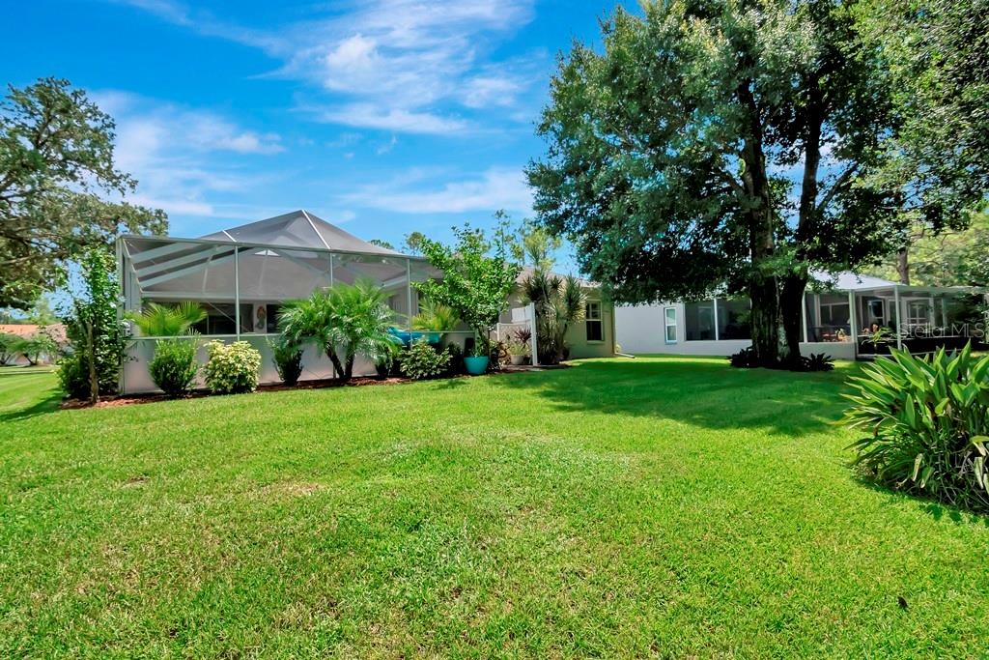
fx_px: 453
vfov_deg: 72.1
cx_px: 494
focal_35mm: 16
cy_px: 330
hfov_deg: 95.0
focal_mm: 11
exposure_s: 1/2500
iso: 800
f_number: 7.1
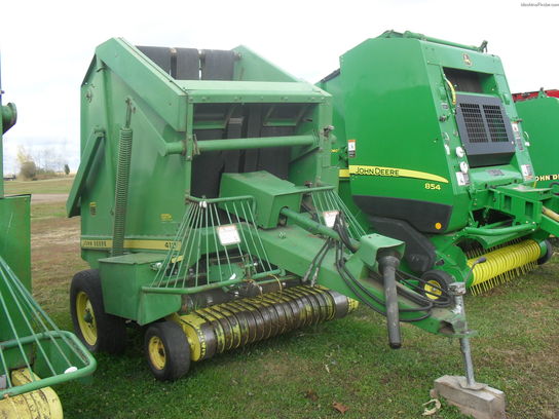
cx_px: 280
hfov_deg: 52.6
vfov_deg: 40.7
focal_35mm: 35
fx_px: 565
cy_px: 210
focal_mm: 6.3
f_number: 3.2
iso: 100
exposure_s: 1/350
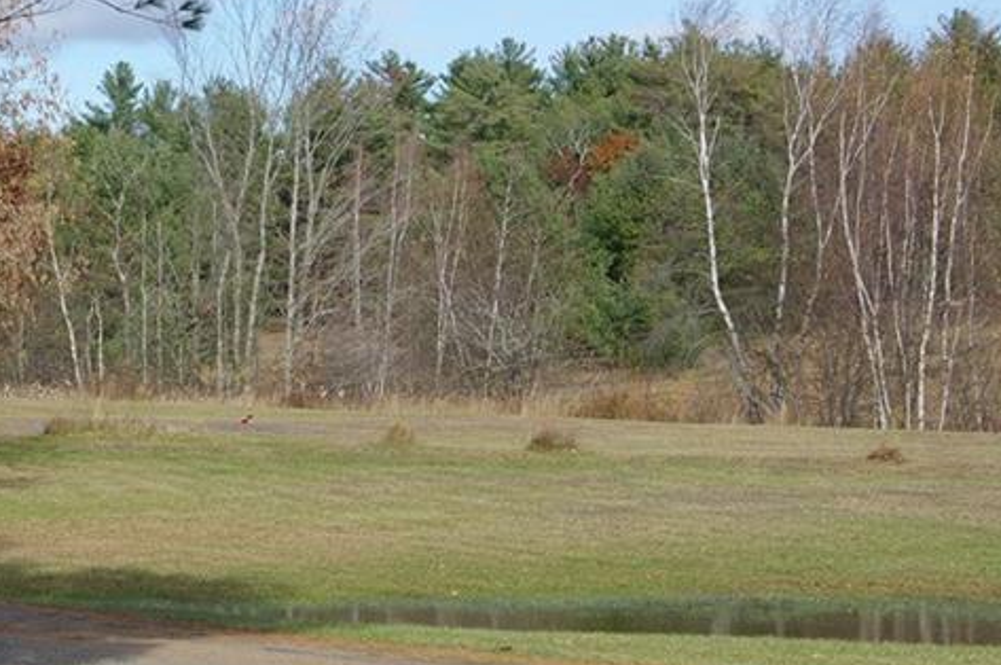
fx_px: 3249
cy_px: 358
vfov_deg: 11.7
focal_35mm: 117
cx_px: 21
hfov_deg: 17.2
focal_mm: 36
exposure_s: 1/160
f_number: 8
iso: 100
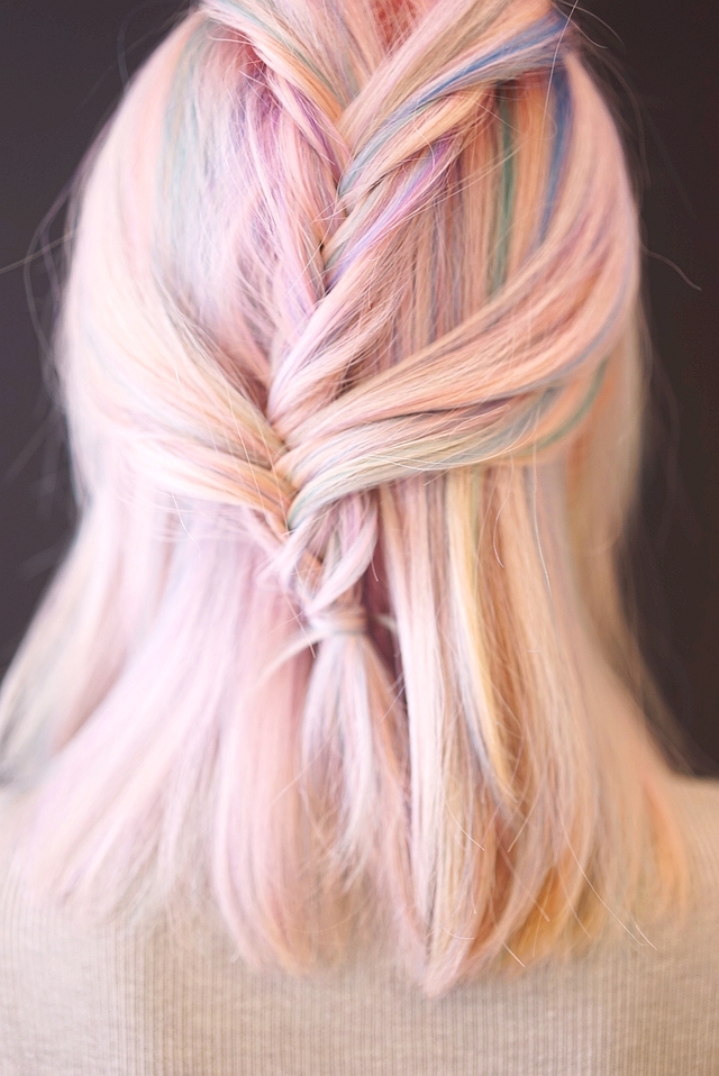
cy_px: 538
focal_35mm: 55
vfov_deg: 36.2
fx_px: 1645
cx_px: 360
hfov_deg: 24.7
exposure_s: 1/60
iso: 400
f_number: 2
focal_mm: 55
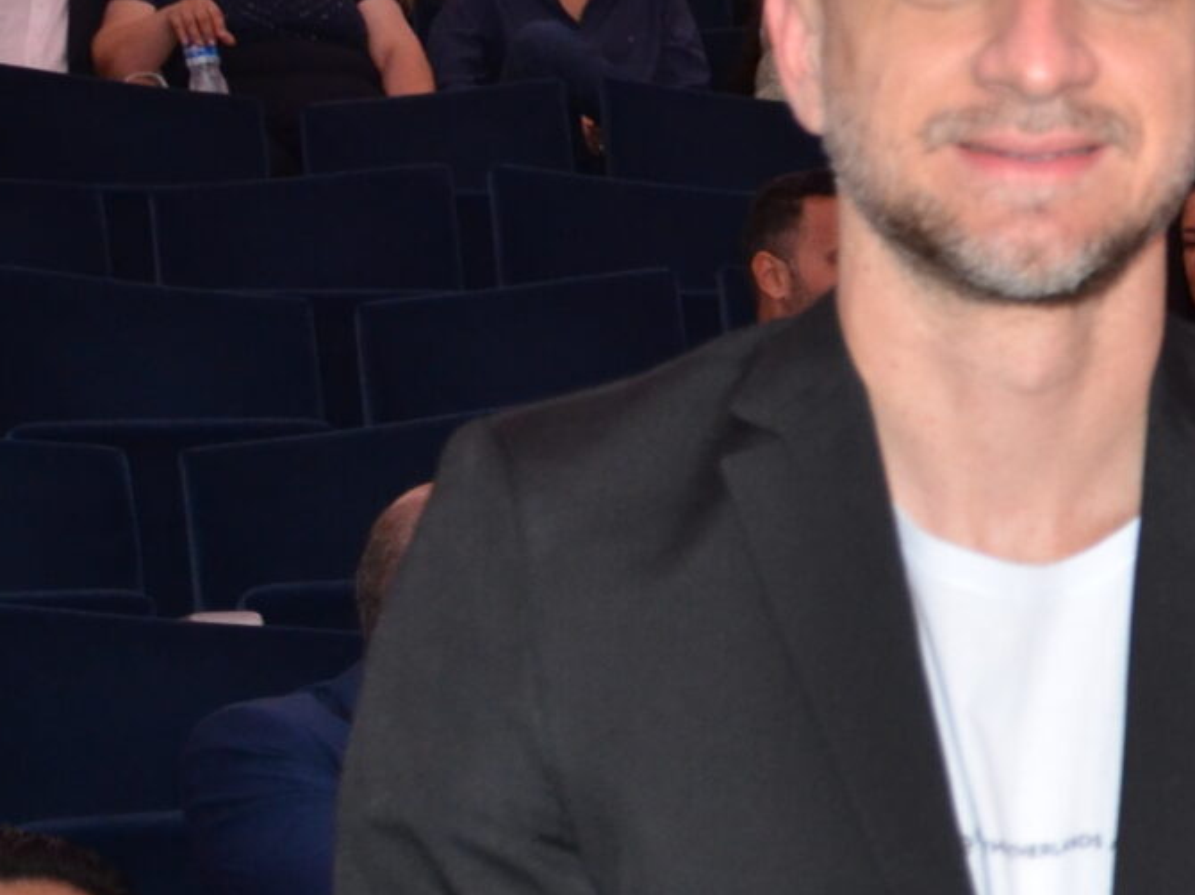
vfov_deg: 11.1
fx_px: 4555
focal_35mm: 132
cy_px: 899
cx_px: 1969
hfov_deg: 13.7
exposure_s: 1/60
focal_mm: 24
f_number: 3.8
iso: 800
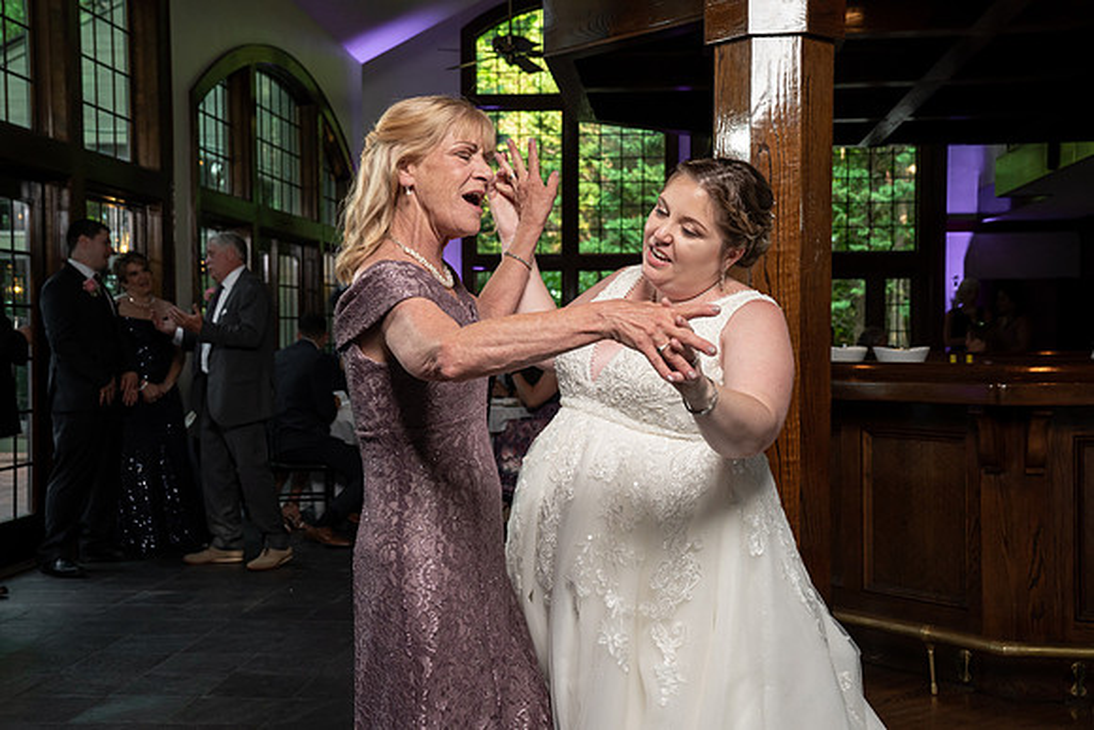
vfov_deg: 29.6
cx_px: 537
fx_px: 1381
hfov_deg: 43.2
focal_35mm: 45
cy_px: 365
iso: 2000
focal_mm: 44
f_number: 5.6
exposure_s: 1/200
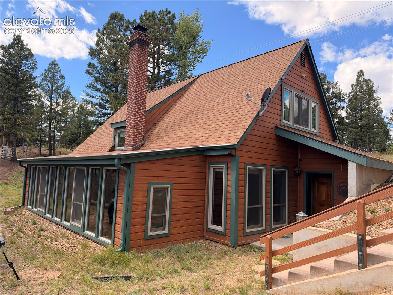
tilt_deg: +5.6
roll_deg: -1.4
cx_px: 196
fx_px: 272
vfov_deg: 56.8
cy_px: 148
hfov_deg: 71.6
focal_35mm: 24
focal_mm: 6.93
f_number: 1.8
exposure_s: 1/1242
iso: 80
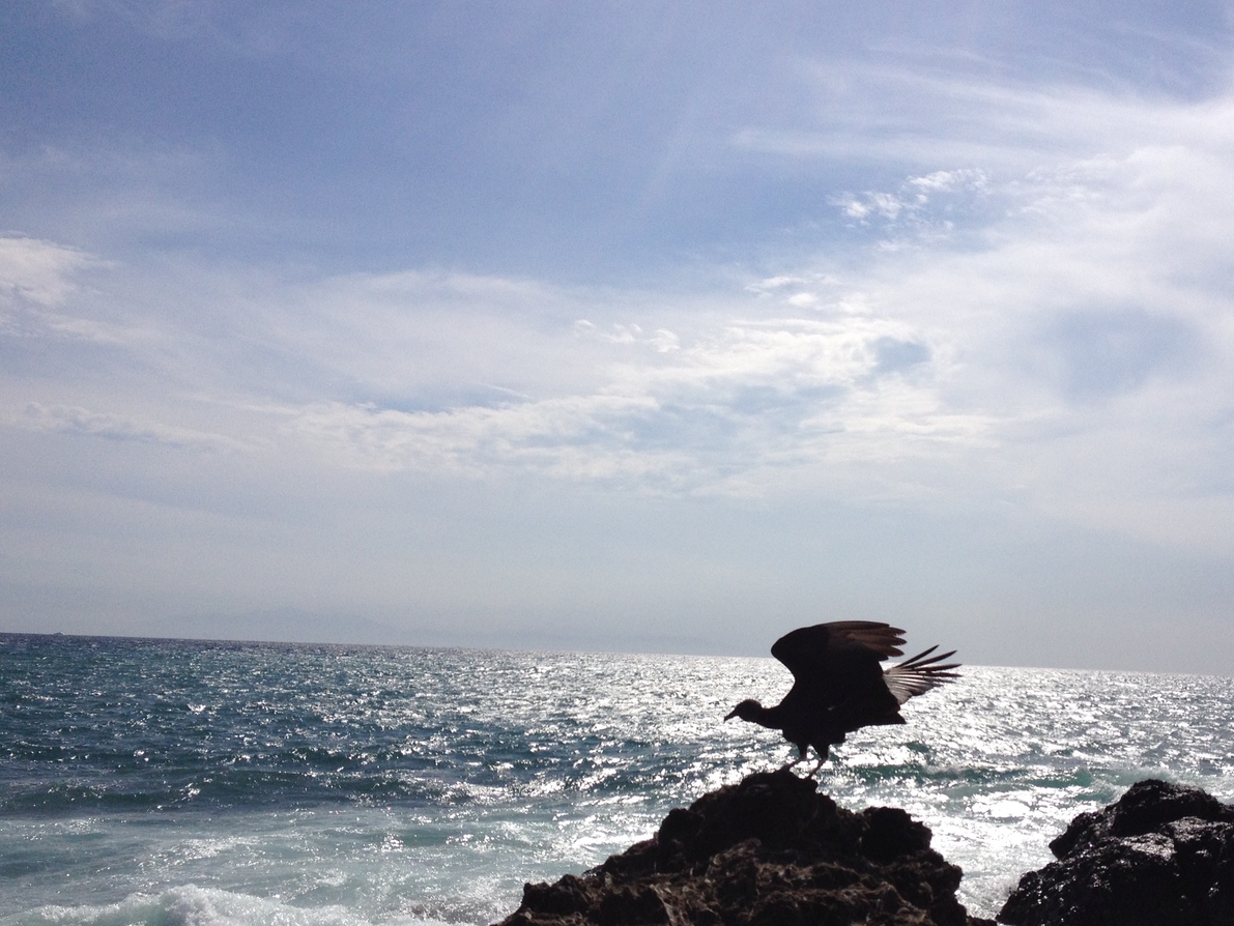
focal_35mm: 47
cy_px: 546
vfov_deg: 30.8
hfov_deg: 40.0
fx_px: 1676
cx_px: 798
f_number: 2.4
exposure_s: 1/7937
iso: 50
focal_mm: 4.28
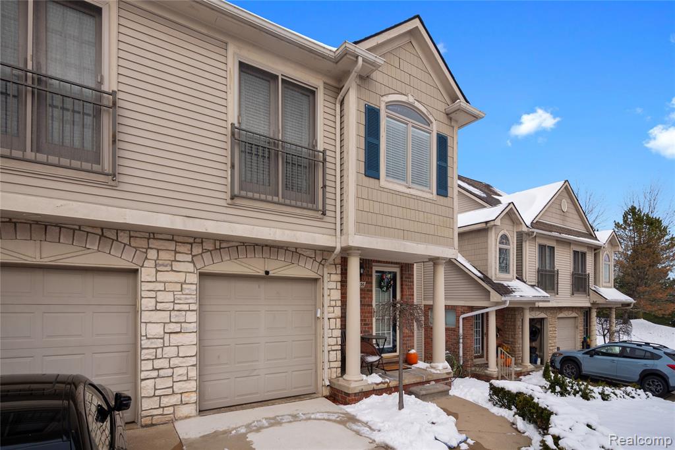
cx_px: 338
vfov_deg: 43.6
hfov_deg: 61.9
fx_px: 563
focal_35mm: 30
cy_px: 225
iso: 320
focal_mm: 30
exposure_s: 1/320
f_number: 9
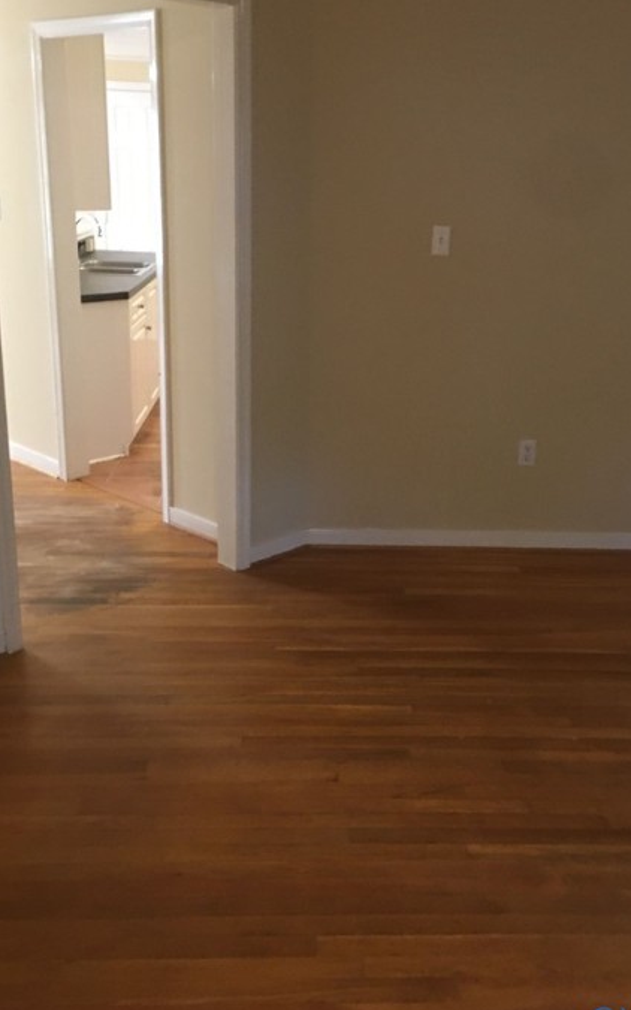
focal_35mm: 35
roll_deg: -4.4
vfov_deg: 55.3
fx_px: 963
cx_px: 333
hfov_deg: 36.3
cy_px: 467
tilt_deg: -16.4
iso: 125
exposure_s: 1/15
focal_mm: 4.15
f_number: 2.2
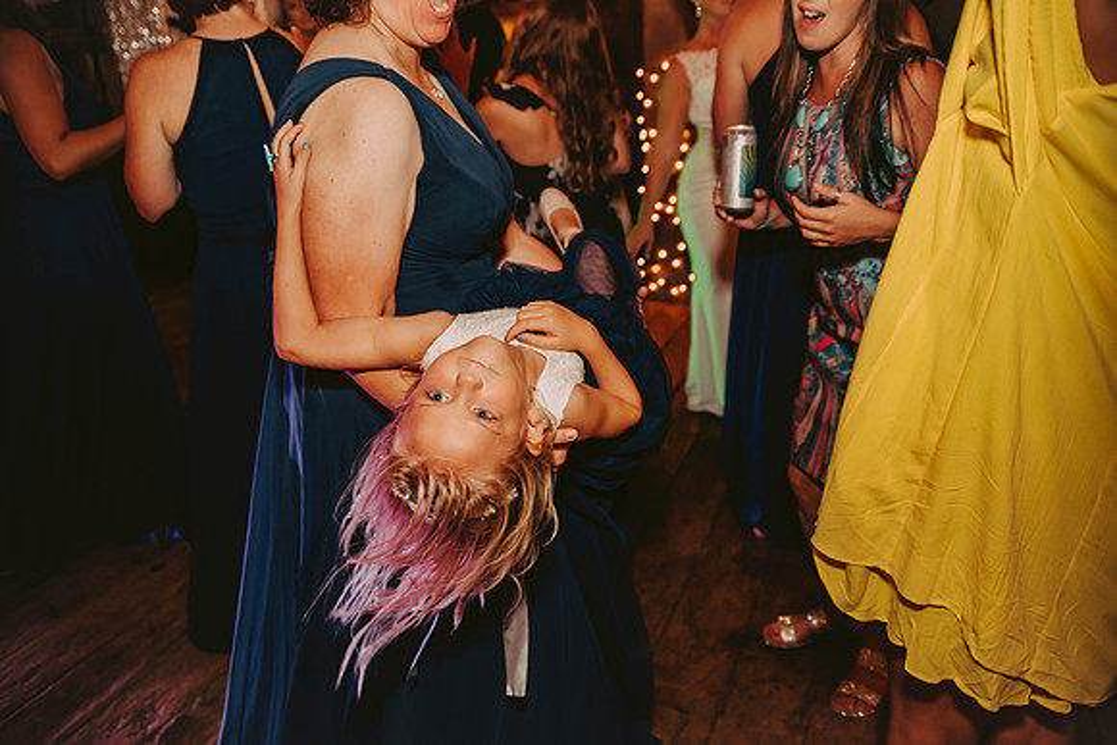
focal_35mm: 28
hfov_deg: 65.5
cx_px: 558
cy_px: 372
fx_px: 869
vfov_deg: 46.4
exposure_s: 1/125
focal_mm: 28
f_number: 2.8
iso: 1250
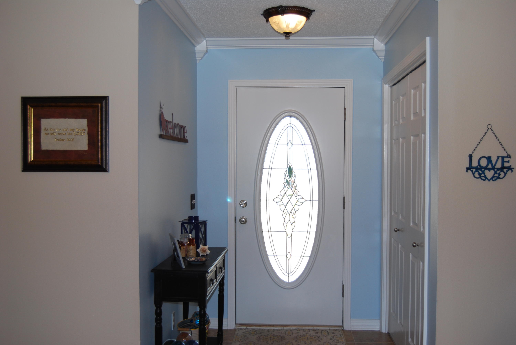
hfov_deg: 49.5
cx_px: 258
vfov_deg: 34.3
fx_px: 560
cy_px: 172
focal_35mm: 39
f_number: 4.2
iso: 200
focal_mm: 26
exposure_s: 1/60
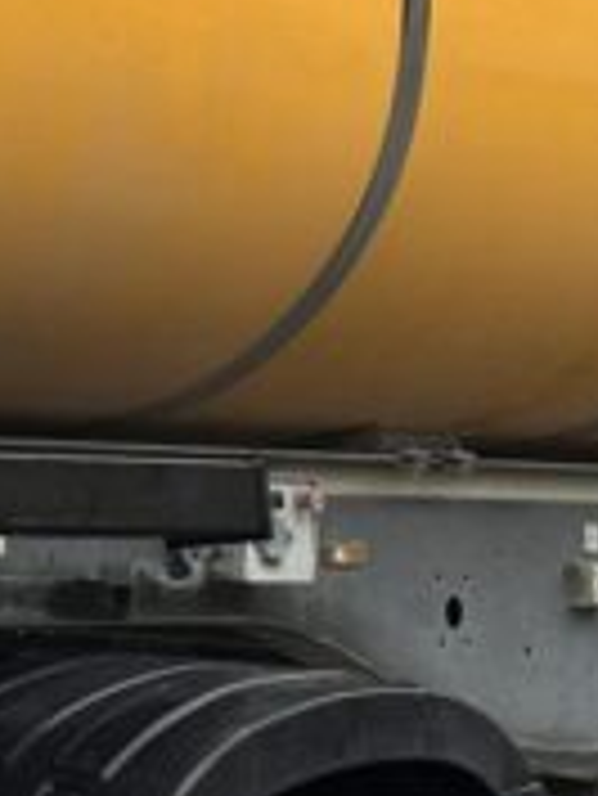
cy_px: -144
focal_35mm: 139
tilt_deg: +10.1
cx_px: -378
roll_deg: -0.2
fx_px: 3198
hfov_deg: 10.2
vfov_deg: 13.8
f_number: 1.78
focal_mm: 6.86
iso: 80
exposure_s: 1/1495
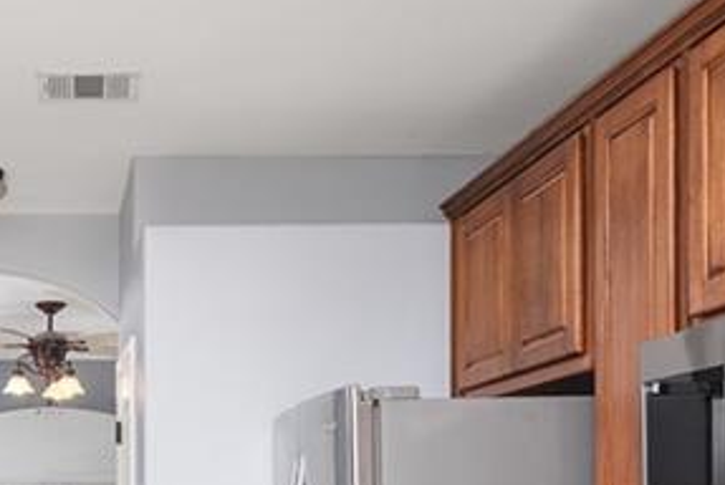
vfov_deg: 21.9
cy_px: 597
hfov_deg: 32.8
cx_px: 38
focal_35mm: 57
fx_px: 1149
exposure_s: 1/4
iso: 320
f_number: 7.1
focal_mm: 16
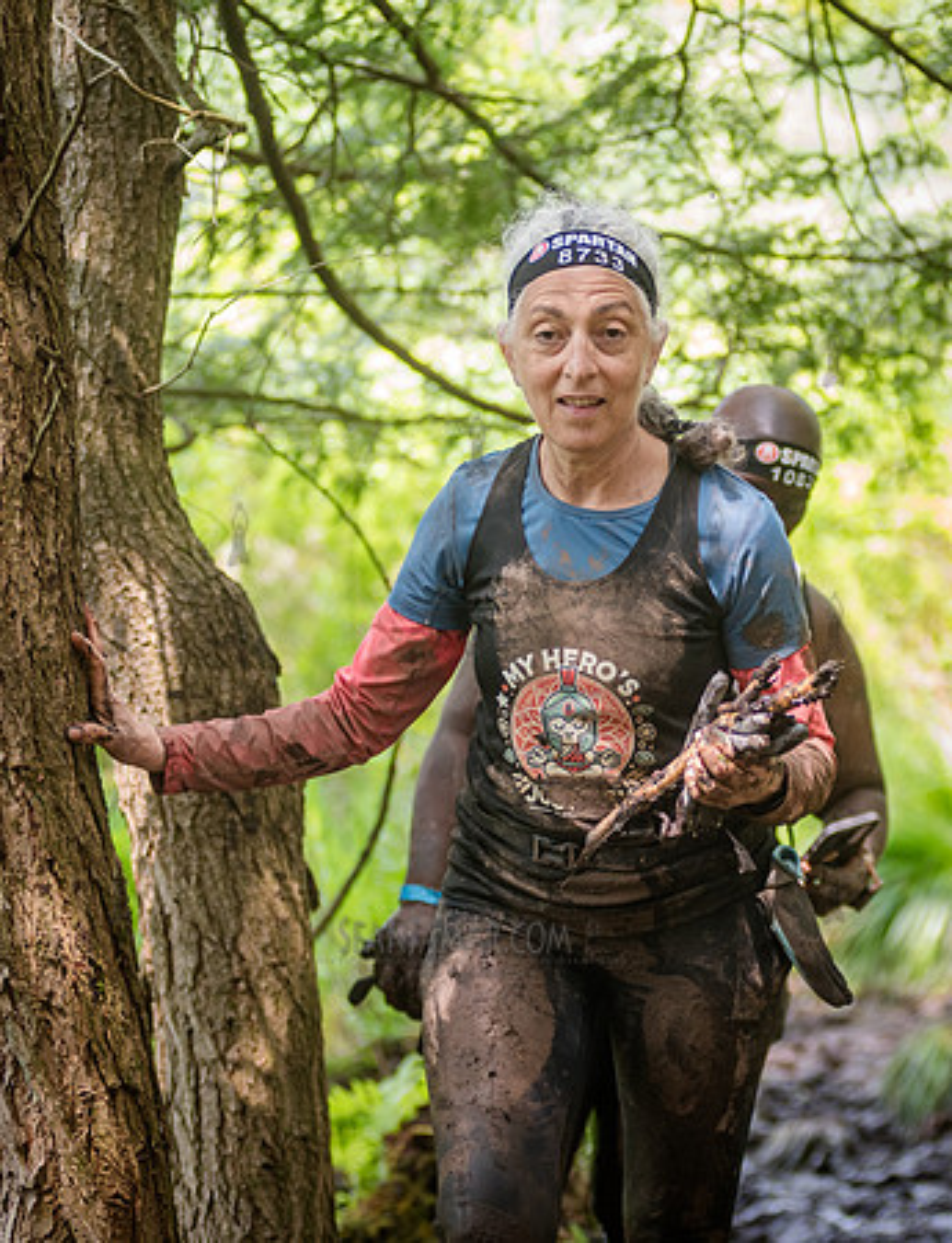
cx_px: 600
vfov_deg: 16.2
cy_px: 622
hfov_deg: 12.5
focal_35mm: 120
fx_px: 4355
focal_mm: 80
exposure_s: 1/400
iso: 1000
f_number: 2.8
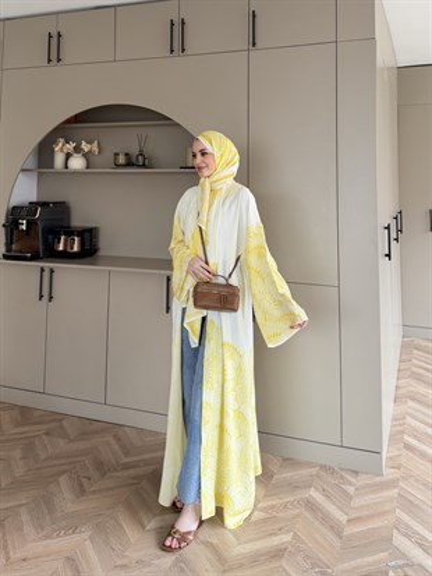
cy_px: 288
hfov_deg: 56.8
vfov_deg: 71.6
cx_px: 216
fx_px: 399
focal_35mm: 24
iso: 100
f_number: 1.78
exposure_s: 1/121
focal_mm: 6.76
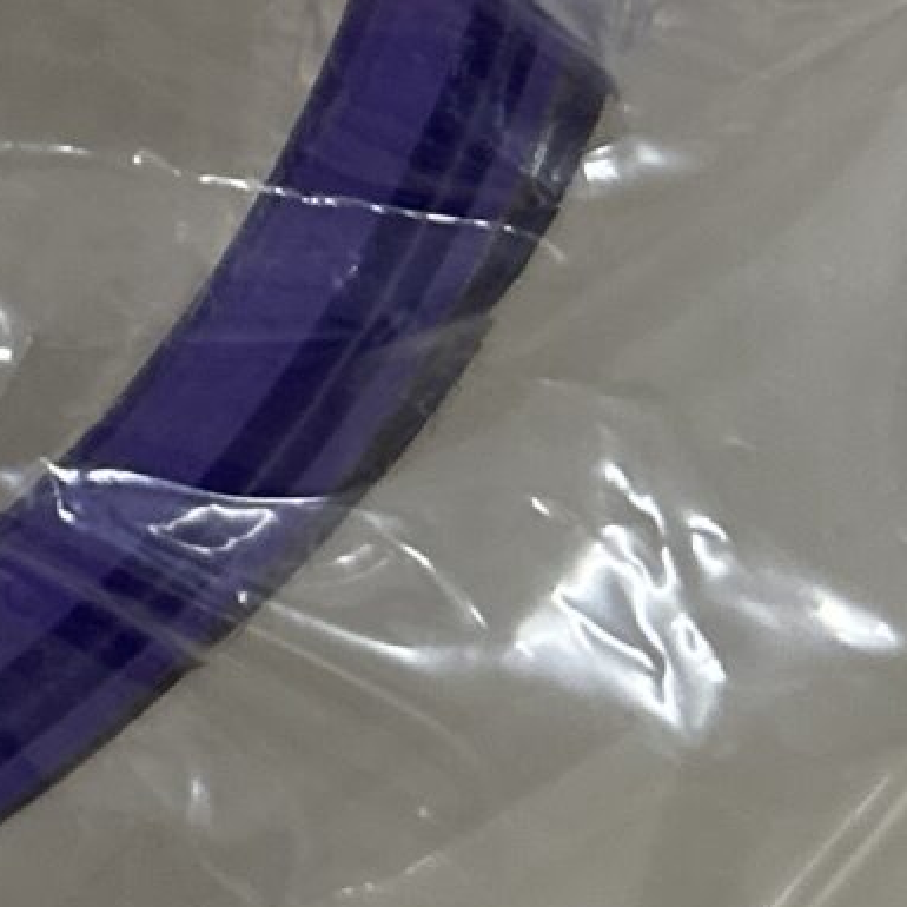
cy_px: -754
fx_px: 4180
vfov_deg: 11.4
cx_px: -808
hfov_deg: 11.4
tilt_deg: -62.2
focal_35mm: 141
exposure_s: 1/109
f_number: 1.78
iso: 250
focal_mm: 6.86
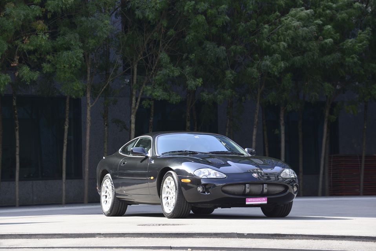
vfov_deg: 11.4
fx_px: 1254
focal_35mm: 120
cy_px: 126
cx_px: 188
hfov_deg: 17.1
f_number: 6.3
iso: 250
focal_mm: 120
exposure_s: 1/200
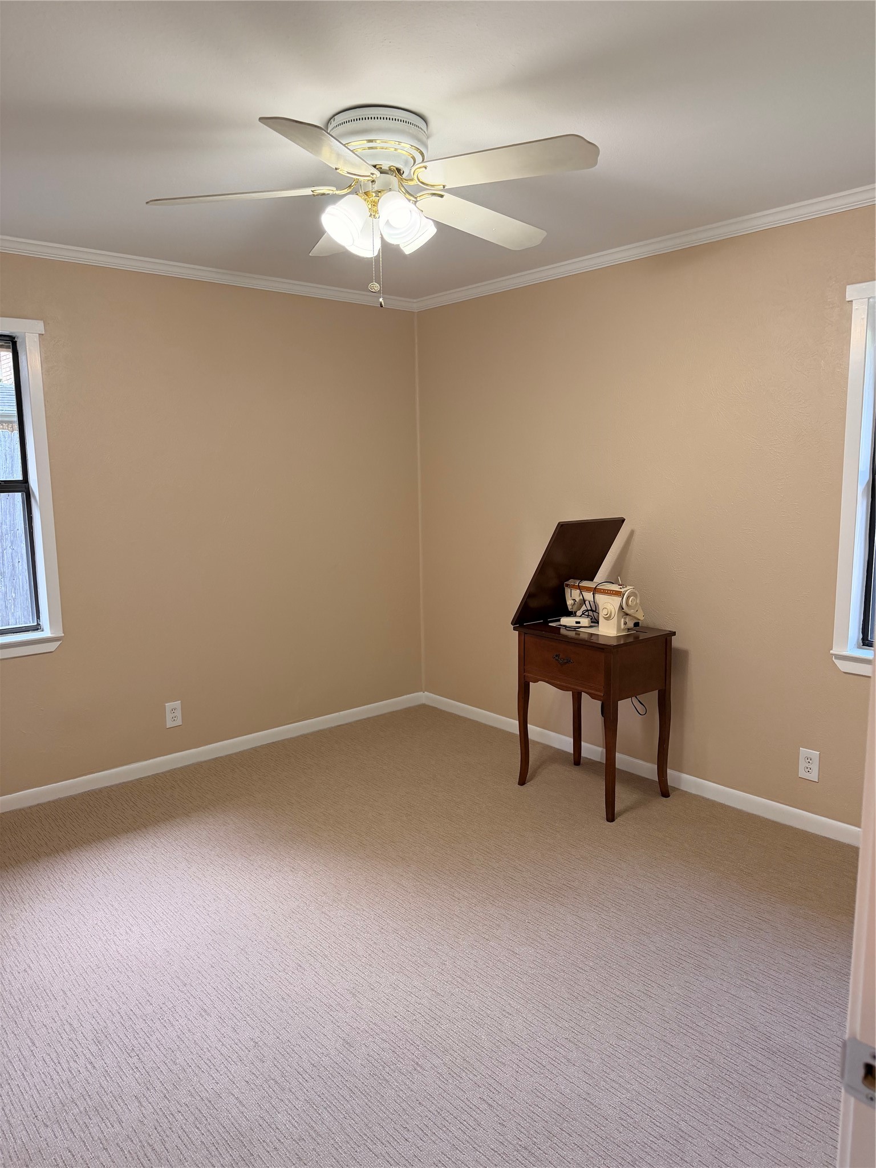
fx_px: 810
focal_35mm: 24
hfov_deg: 56.8
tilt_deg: -8.3
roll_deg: +1.6
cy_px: 584
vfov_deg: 71.6
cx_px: 438
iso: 200
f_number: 1.78
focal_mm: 6.76
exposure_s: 1/151
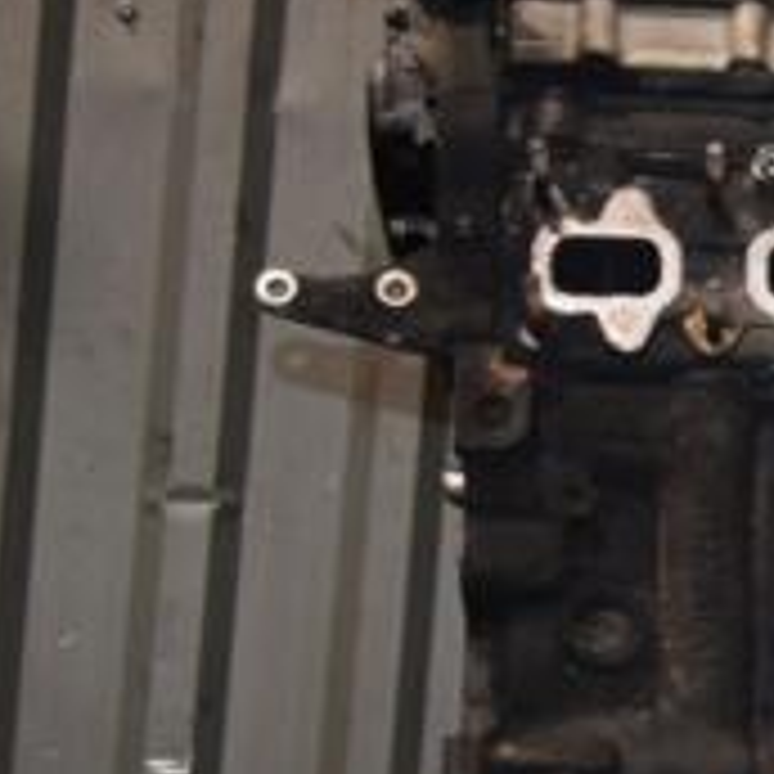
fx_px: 2820
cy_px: 652
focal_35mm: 111
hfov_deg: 14.5
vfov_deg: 15.5
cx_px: 1192
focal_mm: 25
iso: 800
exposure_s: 1/60
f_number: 5
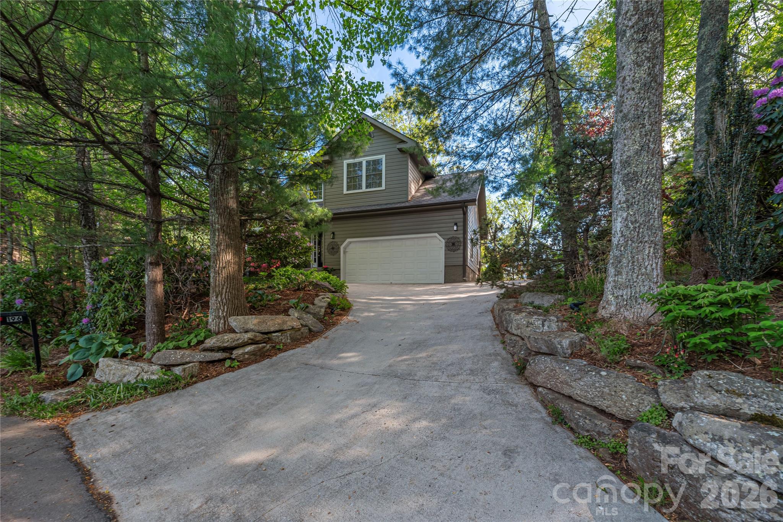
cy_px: 261
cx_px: 392
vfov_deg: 81.2
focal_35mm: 14
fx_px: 305
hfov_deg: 104.2
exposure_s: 1/250
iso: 320
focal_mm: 14
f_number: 7.1
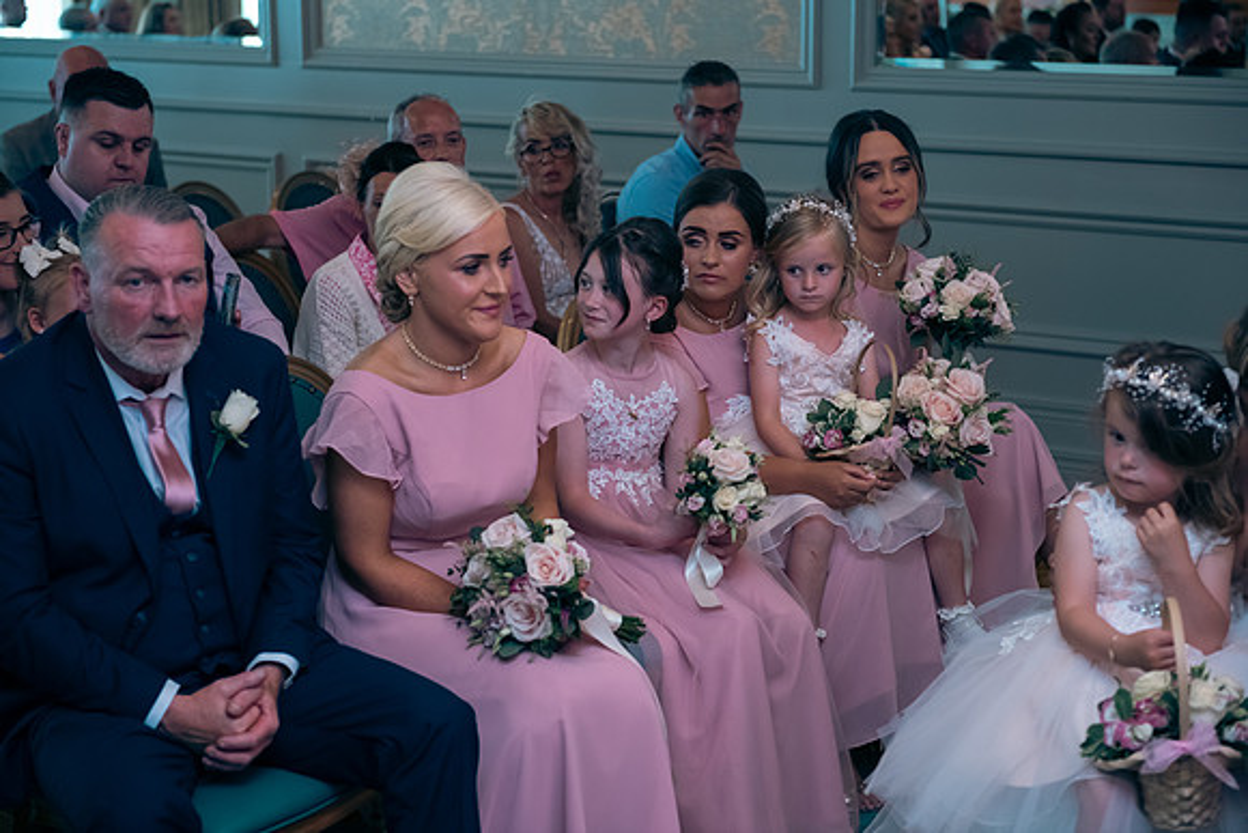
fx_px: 2427
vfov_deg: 19.5
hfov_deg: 28.8
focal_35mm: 70
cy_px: 416
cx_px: 624
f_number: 3.5
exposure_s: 1/160
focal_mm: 70
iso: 640
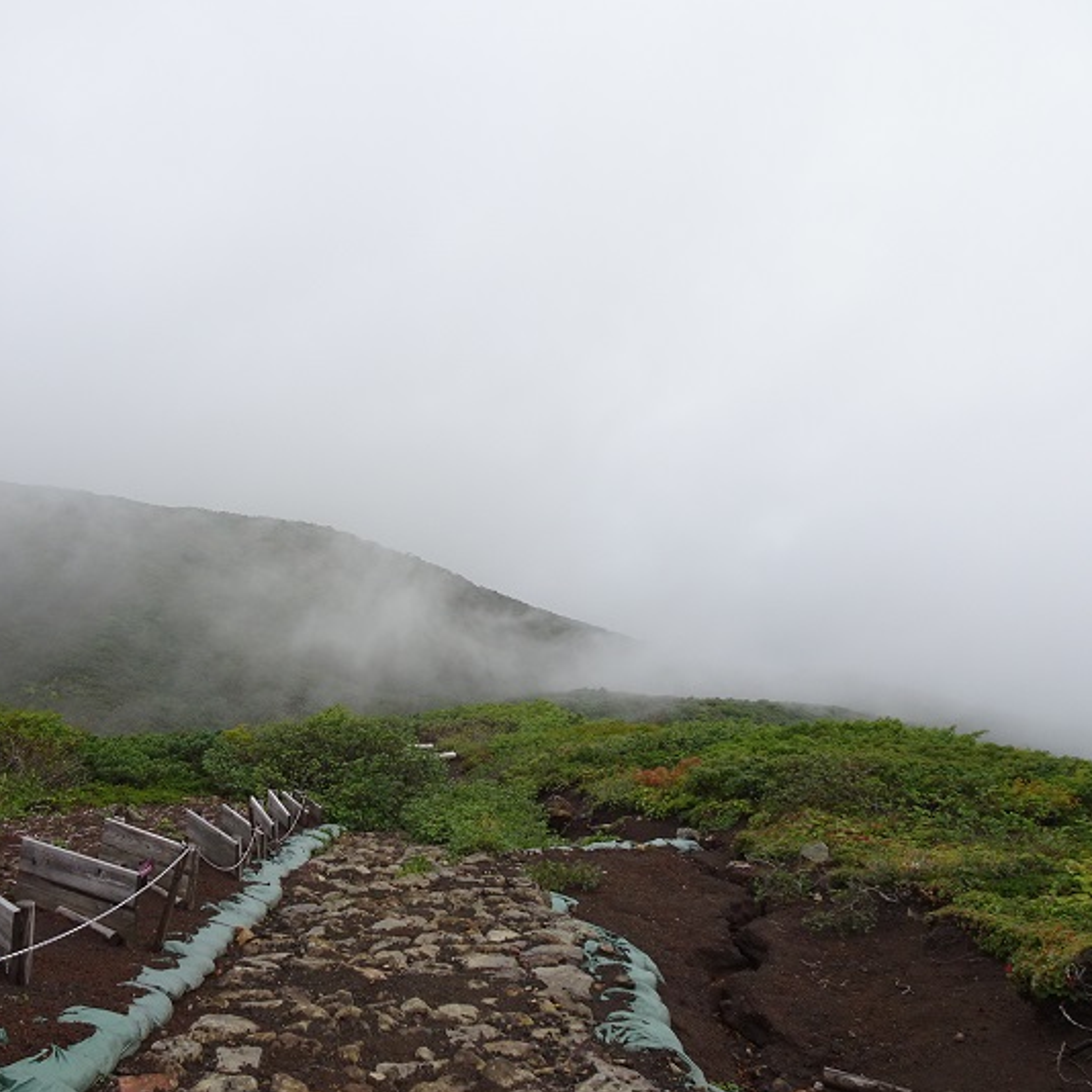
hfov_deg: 54.9
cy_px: 554
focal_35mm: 29
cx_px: 401
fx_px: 1035
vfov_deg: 55.6
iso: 80
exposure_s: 1/250
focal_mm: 4.1
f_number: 3.5
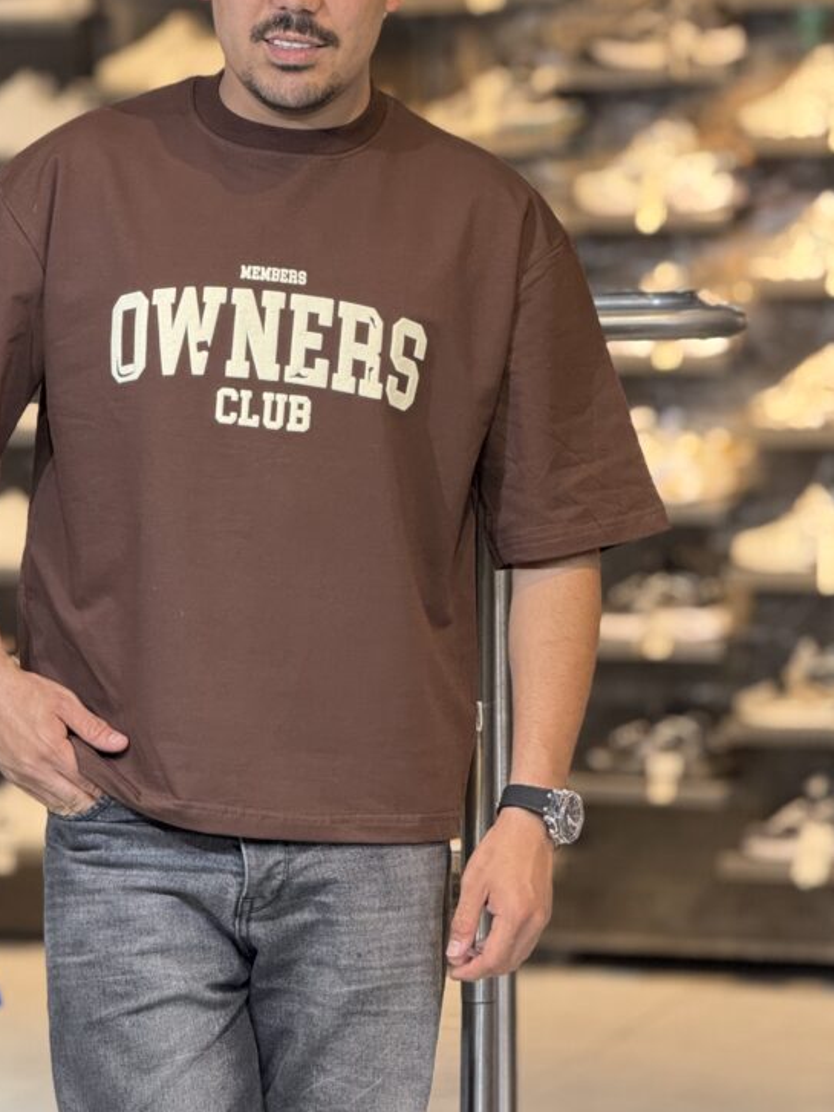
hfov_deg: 8.8
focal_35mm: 169
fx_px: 5431
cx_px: 283
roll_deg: -1.1
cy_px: 355
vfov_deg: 11.7
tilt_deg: -2.5
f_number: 2.8
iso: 400
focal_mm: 15.66
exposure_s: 1/100
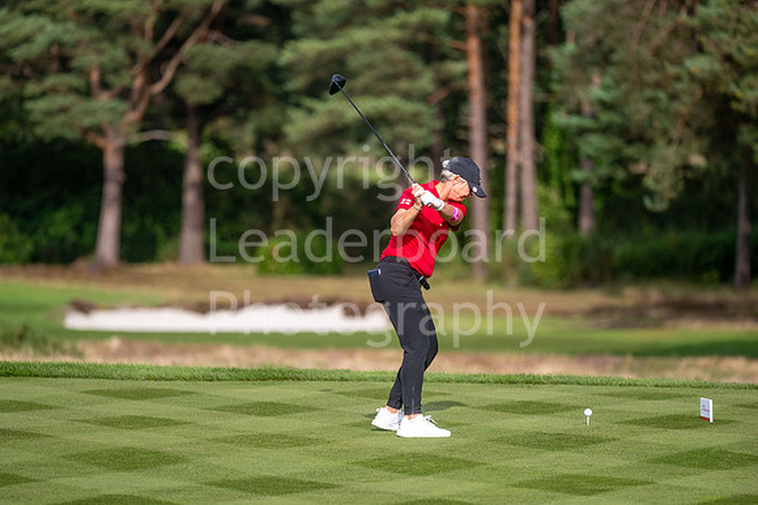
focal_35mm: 300
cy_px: 252
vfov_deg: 4.6
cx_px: 379
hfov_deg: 6.9
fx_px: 6318
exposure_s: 1/4000
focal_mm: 300
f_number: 4.5
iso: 400
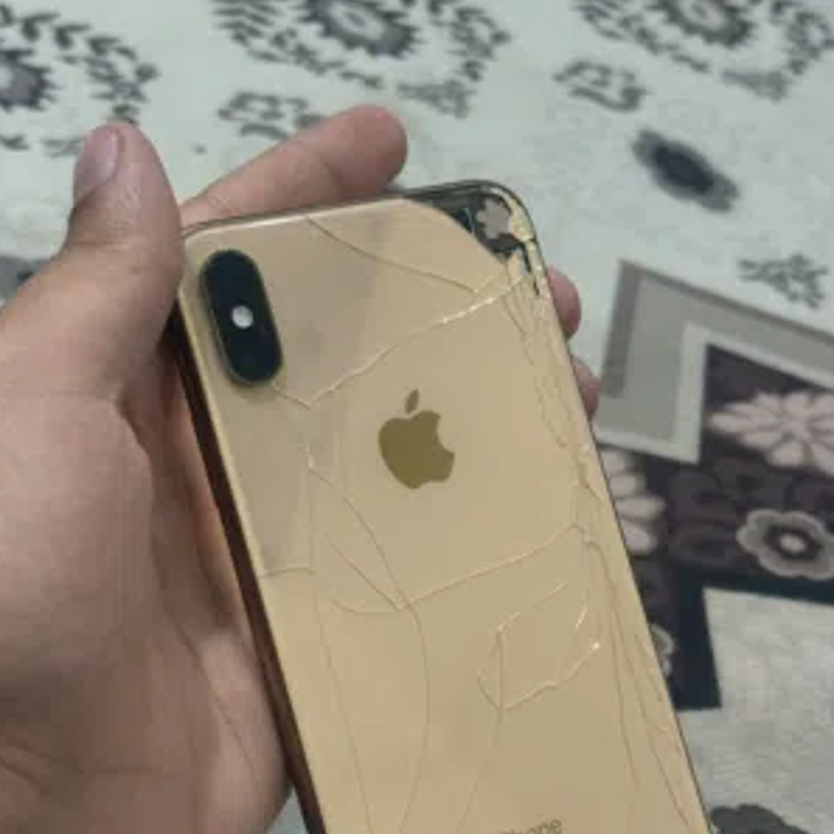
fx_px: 1690
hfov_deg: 27.7
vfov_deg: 27.7
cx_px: 416
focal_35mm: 62
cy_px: 500
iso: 125
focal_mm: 5.96
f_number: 1.6
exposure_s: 1/33
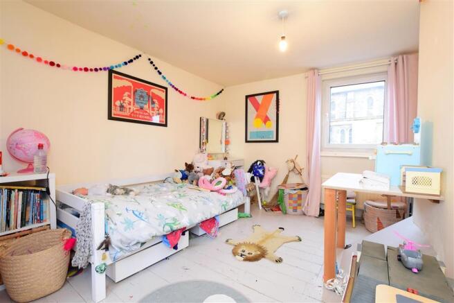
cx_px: 227
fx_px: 189
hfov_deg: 100.4
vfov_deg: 77.3
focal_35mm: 15
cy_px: 152
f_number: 8
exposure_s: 1/6
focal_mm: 10
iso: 400
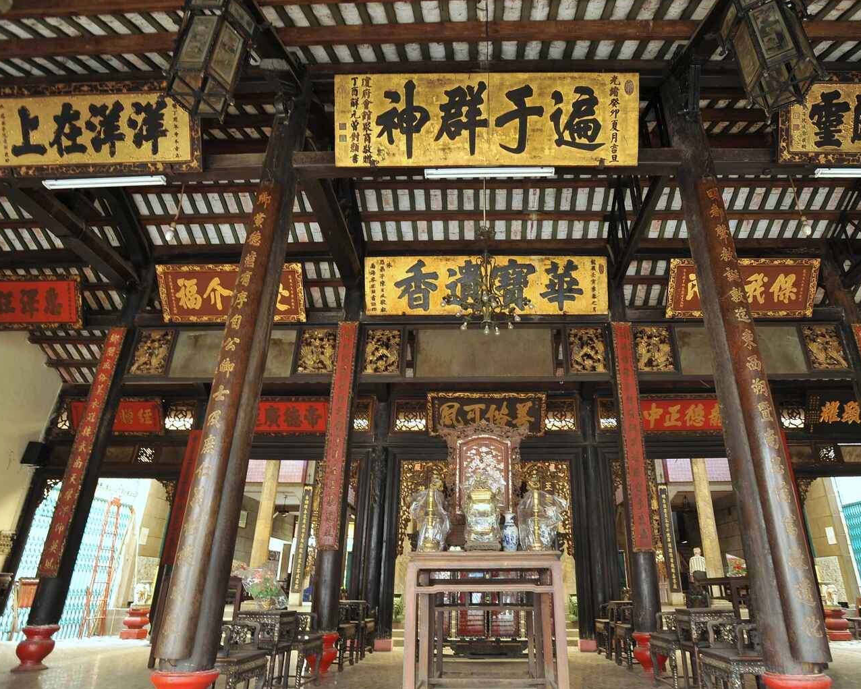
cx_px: 478
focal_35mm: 20
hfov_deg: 80.1
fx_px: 510
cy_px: 354
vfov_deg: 68.1
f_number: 2.8
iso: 400
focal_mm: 17
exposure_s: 1/15
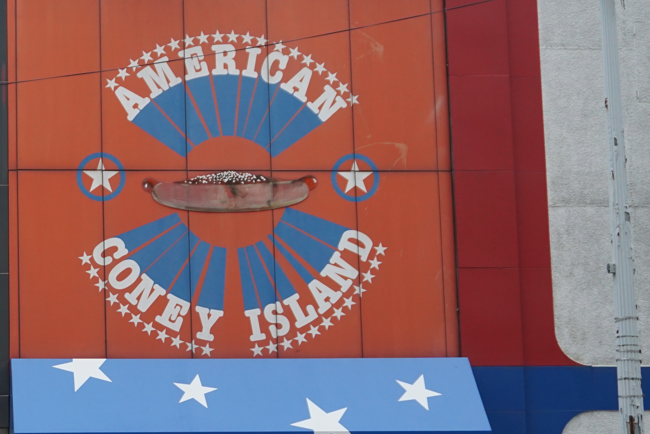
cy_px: 295
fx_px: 1462
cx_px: 25
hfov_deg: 24.1
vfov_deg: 16.8
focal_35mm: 81
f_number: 4.5
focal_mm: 26
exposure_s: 1/160
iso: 400
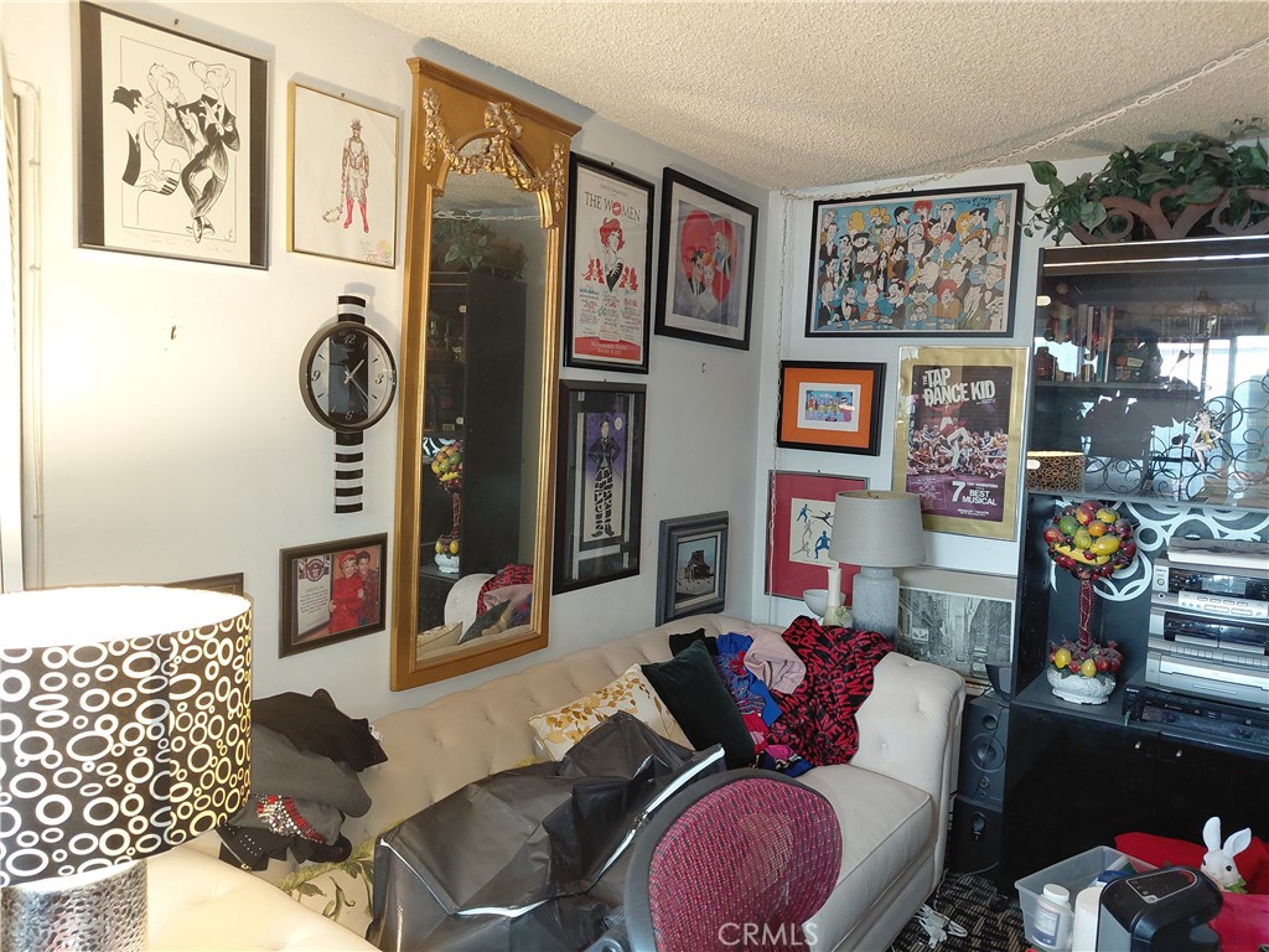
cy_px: 476
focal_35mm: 25
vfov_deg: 54.9
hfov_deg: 69.4
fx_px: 916
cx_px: 634
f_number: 1.8
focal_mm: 4.69
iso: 400
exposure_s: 1/40
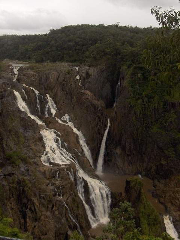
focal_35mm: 39
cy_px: 120
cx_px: 90
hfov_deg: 36.8
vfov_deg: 47.9
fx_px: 270
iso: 100
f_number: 4.8
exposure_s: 1/373
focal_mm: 8
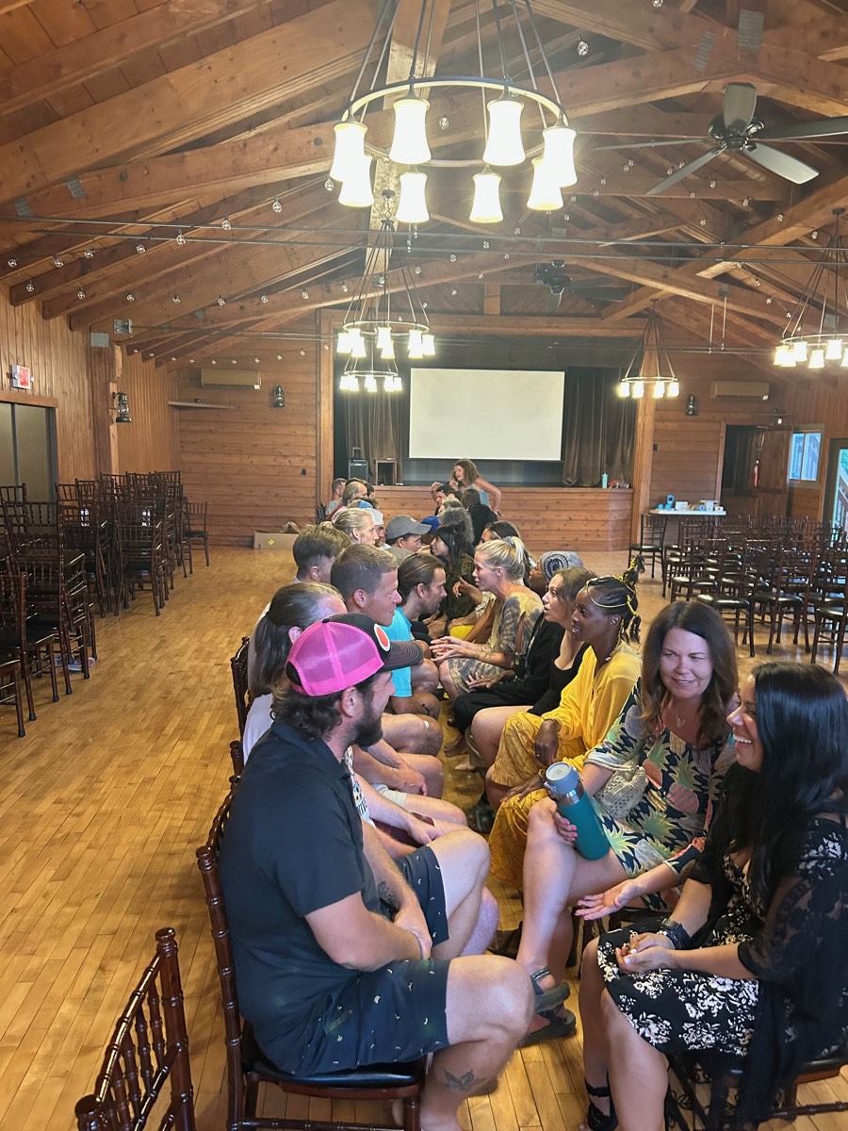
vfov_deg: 67.3
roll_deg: +0.6
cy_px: 566
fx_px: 849
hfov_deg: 53.1
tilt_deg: -7.9
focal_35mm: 26
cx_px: 424
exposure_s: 1/60
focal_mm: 5.7
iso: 500
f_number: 1.5
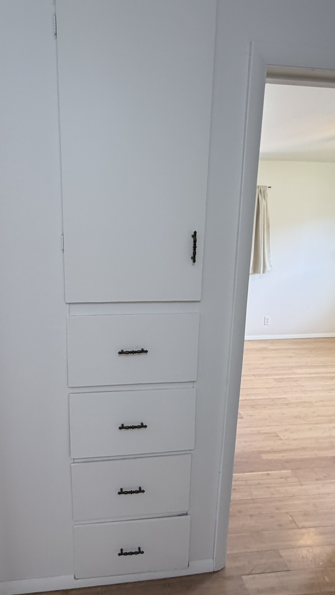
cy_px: 299
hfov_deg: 53.1
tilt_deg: -10.5
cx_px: 127
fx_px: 331
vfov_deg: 83.8
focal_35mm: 21
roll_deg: -0.6
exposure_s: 1/60
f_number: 2.2
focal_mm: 2.22
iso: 200
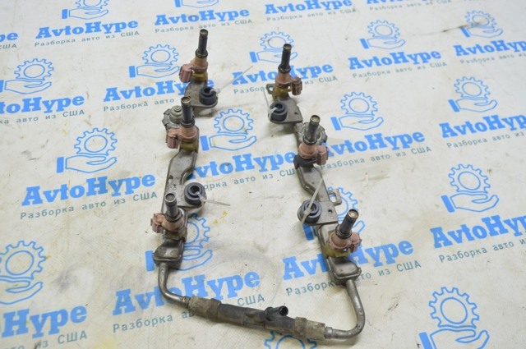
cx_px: 263
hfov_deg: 59.6
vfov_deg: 41.6
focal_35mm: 32
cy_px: 174
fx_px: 460
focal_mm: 21
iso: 400
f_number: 5.6
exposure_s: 1/20
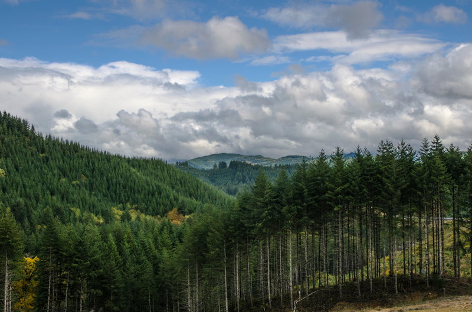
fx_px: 667
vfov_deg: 26.4
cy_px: 156
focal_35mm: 51
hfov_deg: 39.0
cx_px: 236
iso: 100
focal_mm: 34
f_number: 10
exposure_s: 1/250
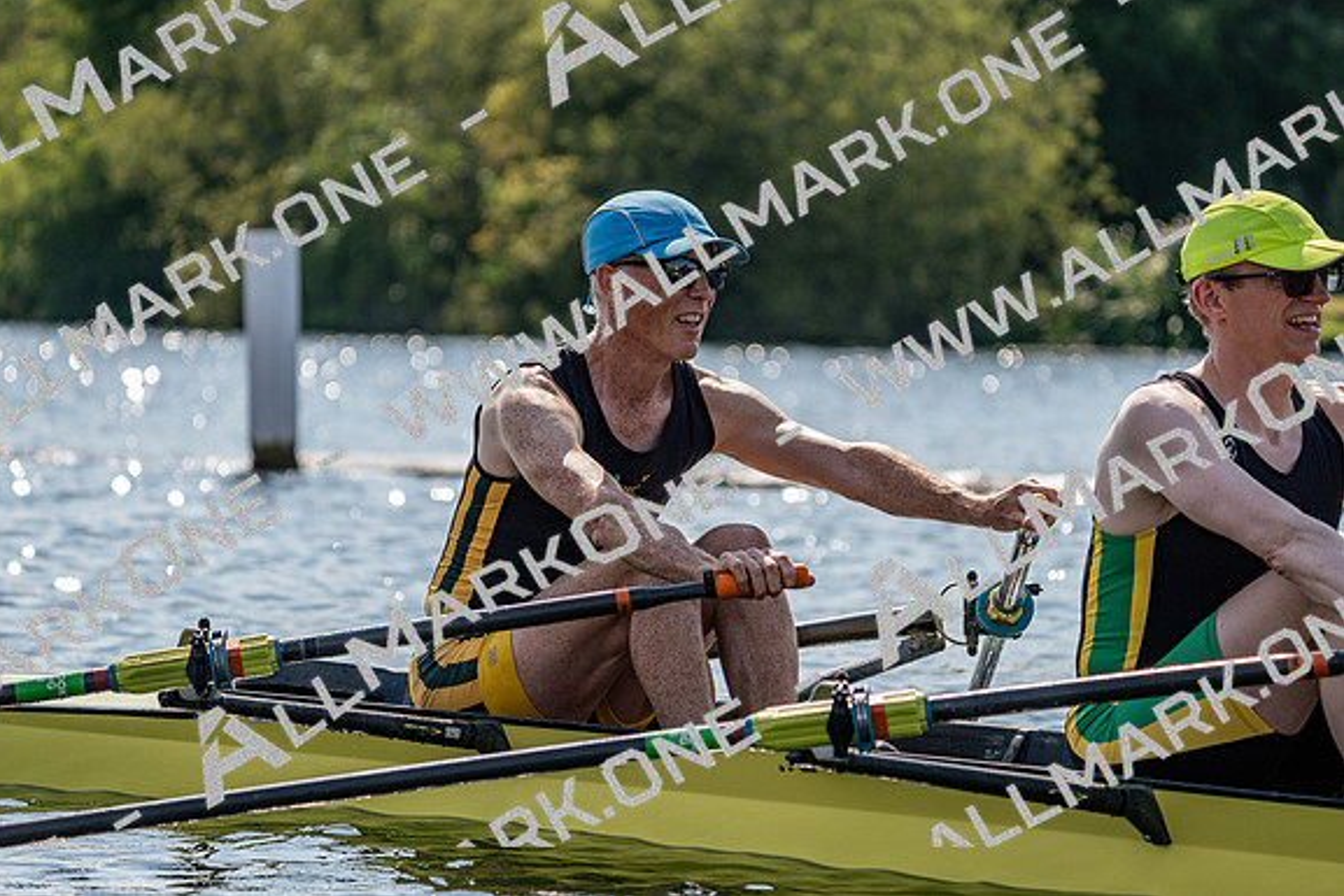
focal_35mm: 201
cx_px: 671
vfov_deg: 6.8
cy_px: 448
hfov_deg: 10.2
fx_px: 7505
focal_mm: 200
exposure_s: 1/1600
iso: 200
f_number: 5.6
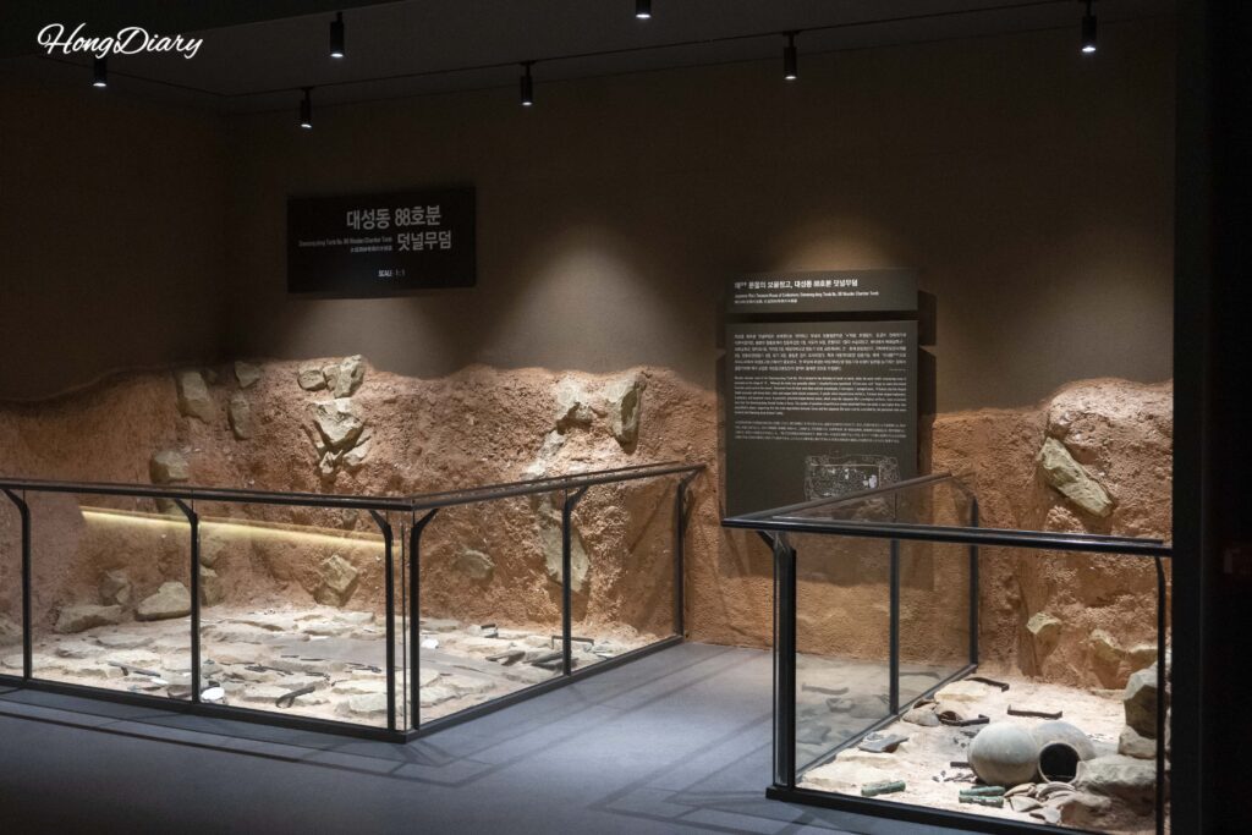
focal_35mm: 42
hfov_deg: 46.4
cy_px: 418
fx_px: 1461
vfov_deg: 31.9
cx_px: 626
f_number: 5.6
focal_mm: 42
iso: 12800
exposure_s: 1/160
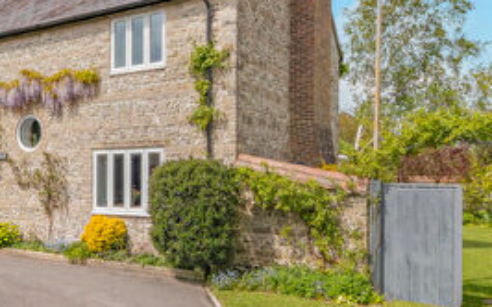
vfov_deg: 32.7
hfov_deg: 48.7
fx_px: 523
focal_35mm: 39
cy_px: 177
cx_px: 132
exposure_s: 1/2000
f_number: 8
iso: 200
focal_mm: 7
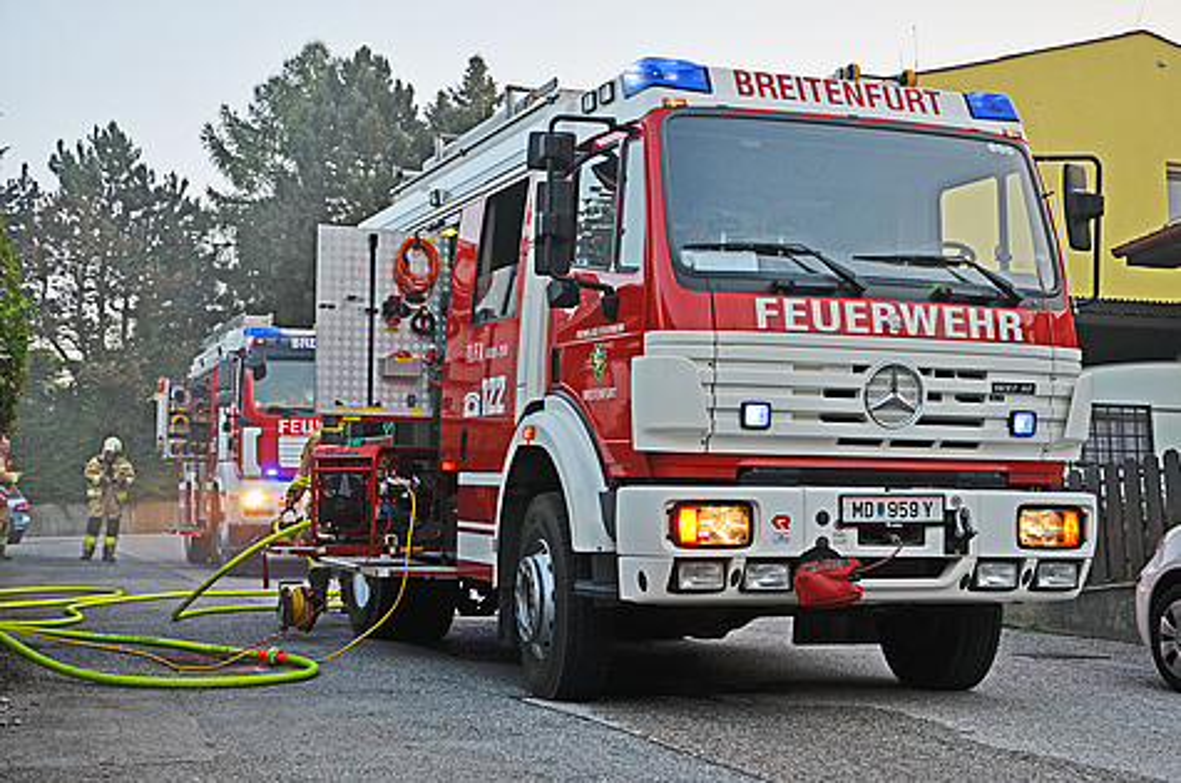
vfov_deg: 25.7
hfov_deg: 37.9
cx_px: 590
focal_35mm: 52
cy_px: 392
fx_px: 1719
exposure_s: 1/125
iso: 280
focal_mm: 35
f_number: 5.6
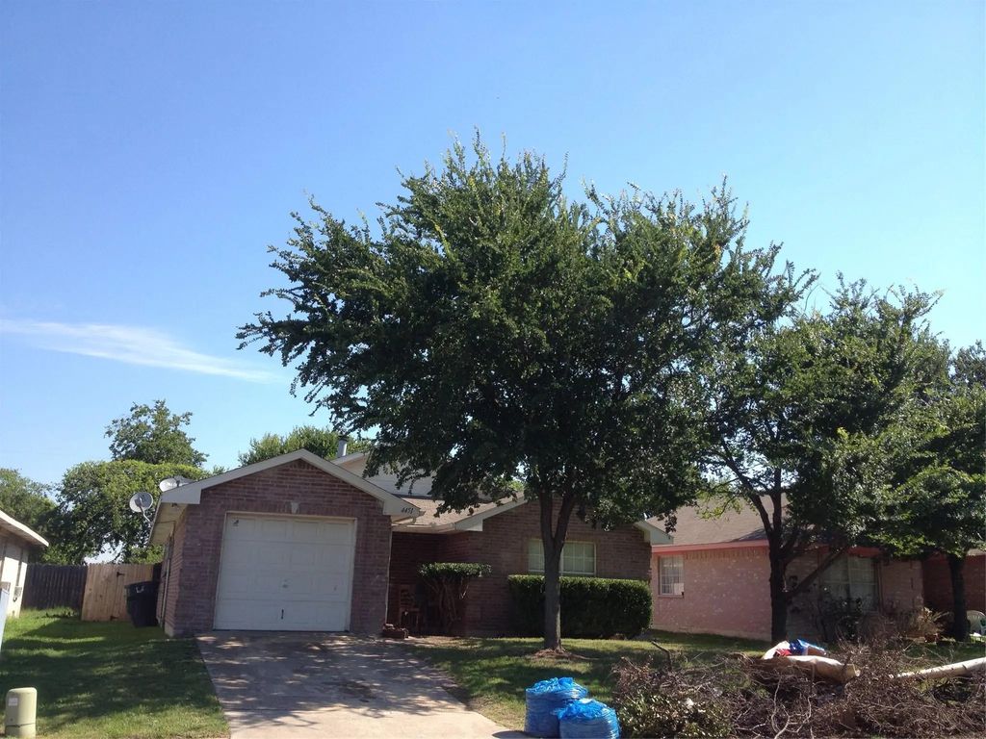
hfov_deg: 52.6
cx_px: 493
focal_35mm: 35
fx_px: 997
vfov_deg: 40.7
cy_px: 370
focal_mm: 4.28
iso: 50
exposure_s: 1/876
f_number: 2.4
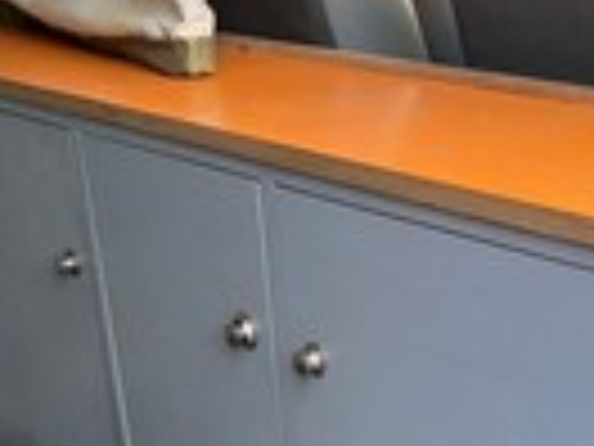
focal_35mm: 69
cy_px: 437
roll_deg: +3.6
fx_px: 1184
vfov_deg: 20.7
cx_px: 468
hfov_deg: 27.6
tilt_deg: -26.8
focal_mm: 4.25
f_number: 1.8
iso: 200
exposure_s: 1/60
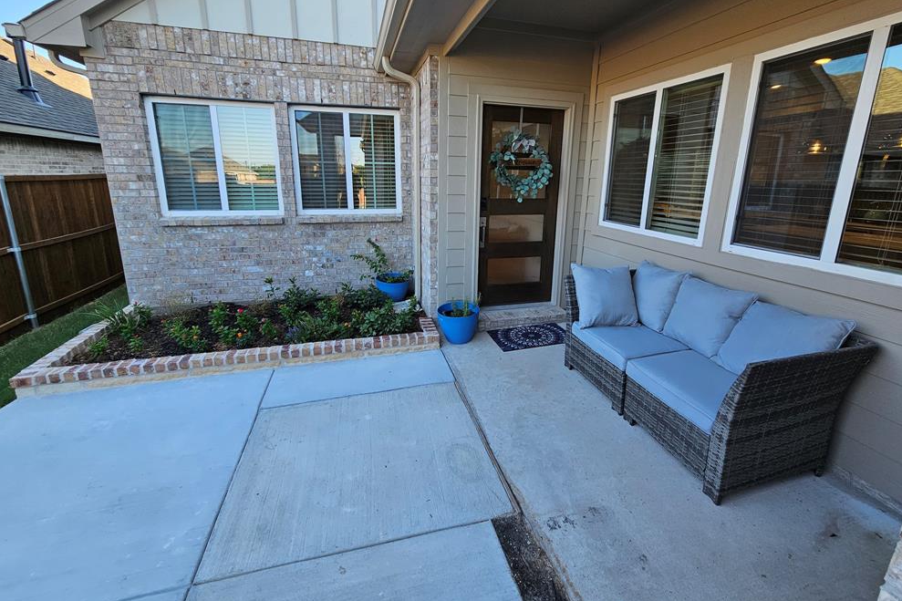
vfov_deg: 80.8
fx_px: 351
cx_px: 452
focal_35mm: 14
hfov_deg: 104.3
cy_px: 261
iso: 50
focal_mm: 2.2
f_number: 2.2
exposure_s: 1/176
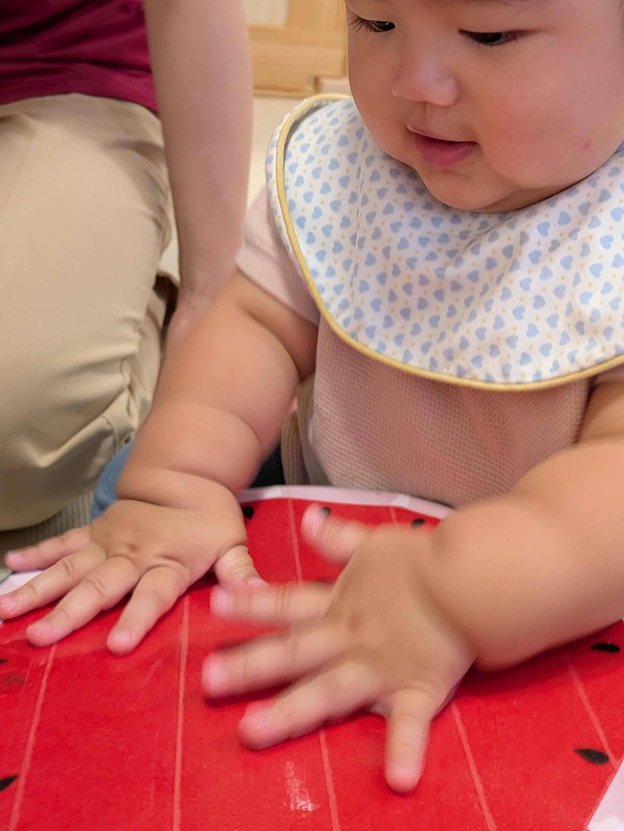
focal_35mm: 40
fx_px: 961
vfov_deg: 46.6
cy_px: 339
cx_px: 395
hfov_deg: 35.8
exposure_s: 1/100
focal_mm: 5.43
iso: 124
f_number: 1.89
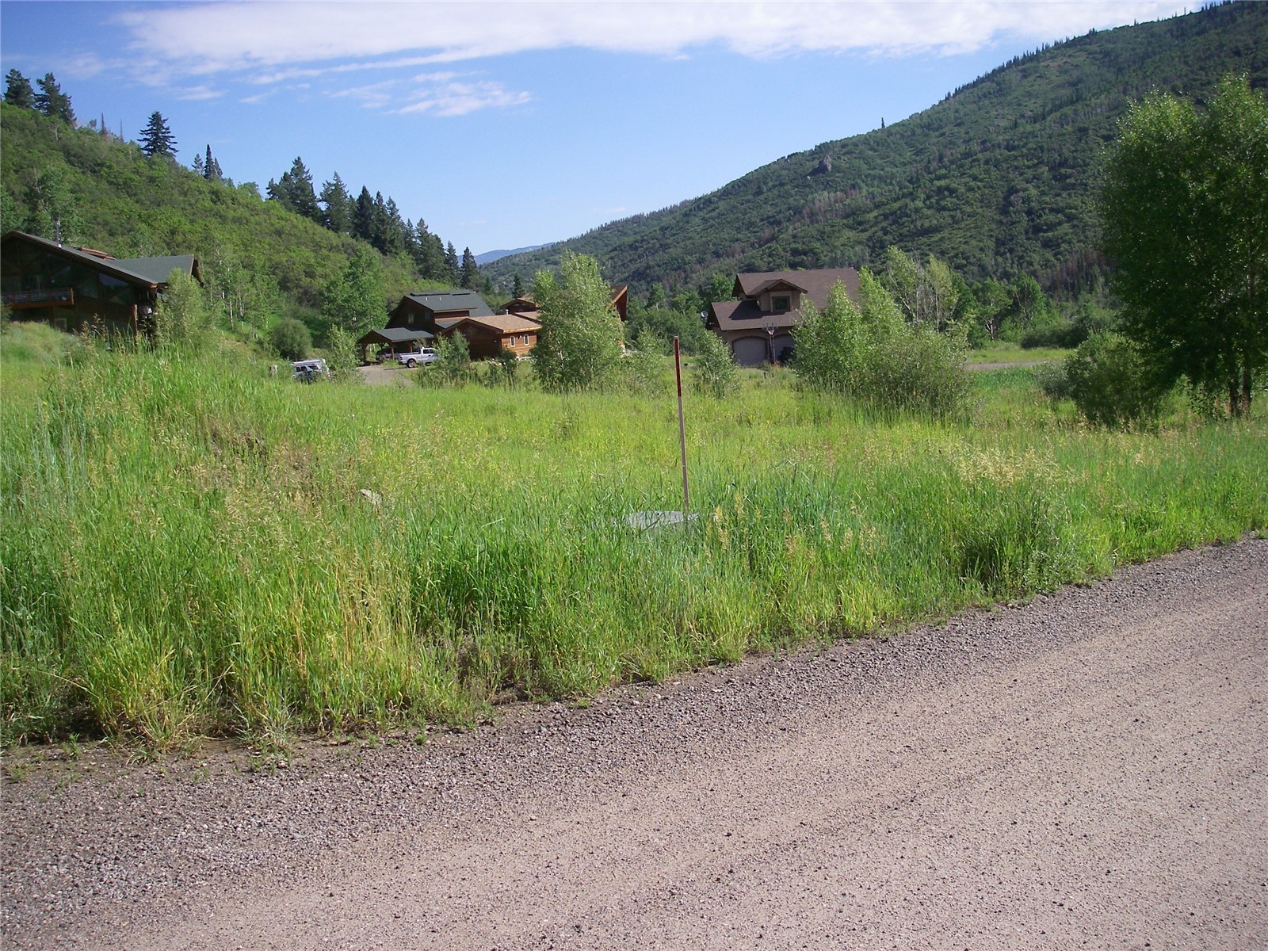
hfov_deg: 49.0
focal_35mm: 38
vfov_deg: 37.7
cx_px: 634
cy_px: 476
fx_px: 1392
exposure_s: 1/640
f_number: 3.3
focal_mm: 6.3
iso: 64
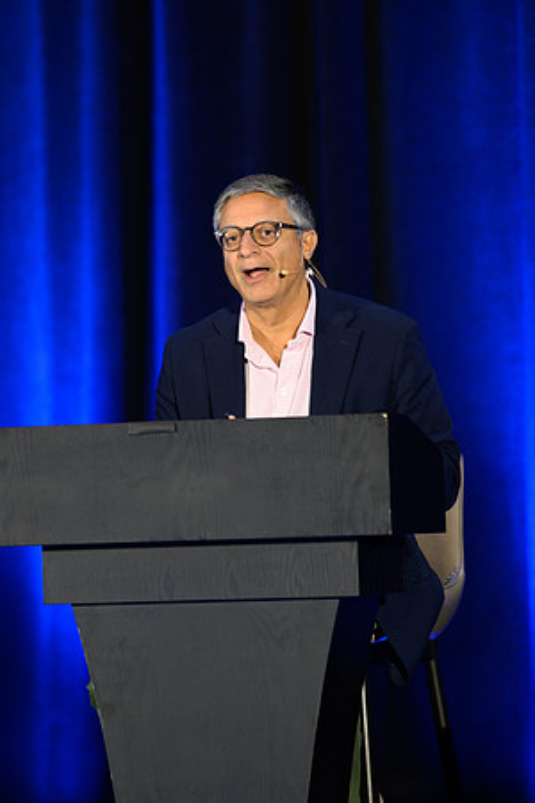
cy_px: 402
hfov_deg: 6.8
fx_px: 4503
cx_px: 268
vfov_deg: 10.2
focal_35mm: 202
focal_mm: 135
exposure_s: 1/60
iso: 320
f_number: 1.8
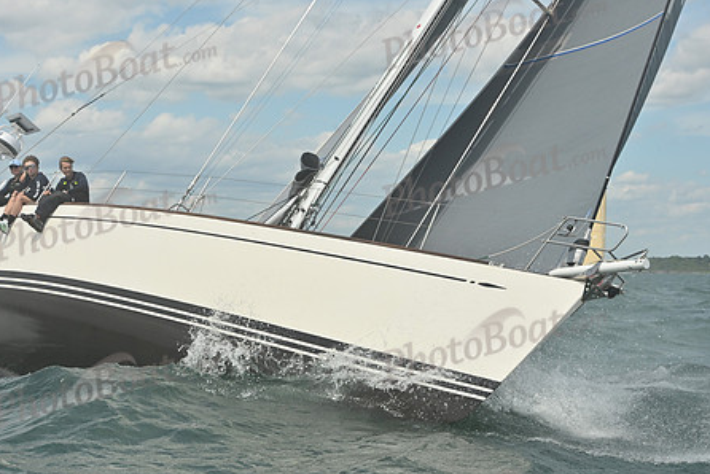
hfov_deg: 22.3
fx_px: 1796
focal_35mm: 91
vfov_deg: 15.0
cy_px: 281
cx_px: 301
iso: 320
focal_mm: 70
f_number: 9
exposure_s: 1/1250
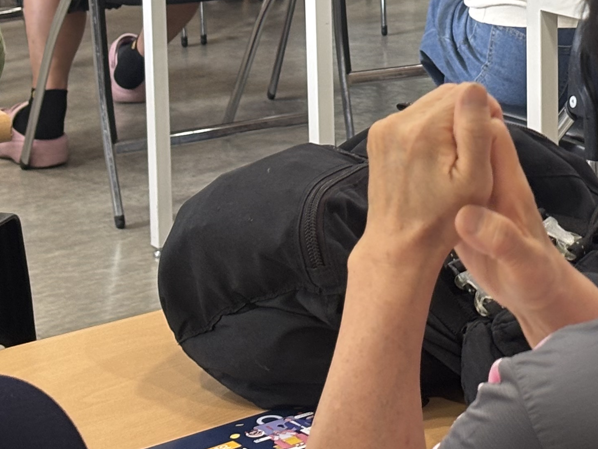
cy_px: -136
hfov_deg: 13.6
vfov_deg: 10.1
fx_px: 2488
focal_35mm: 144
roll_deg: -0.2
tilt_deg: -8.2
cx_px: 511
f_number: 1.6
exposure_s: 1/60
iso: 64
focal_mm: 5.96
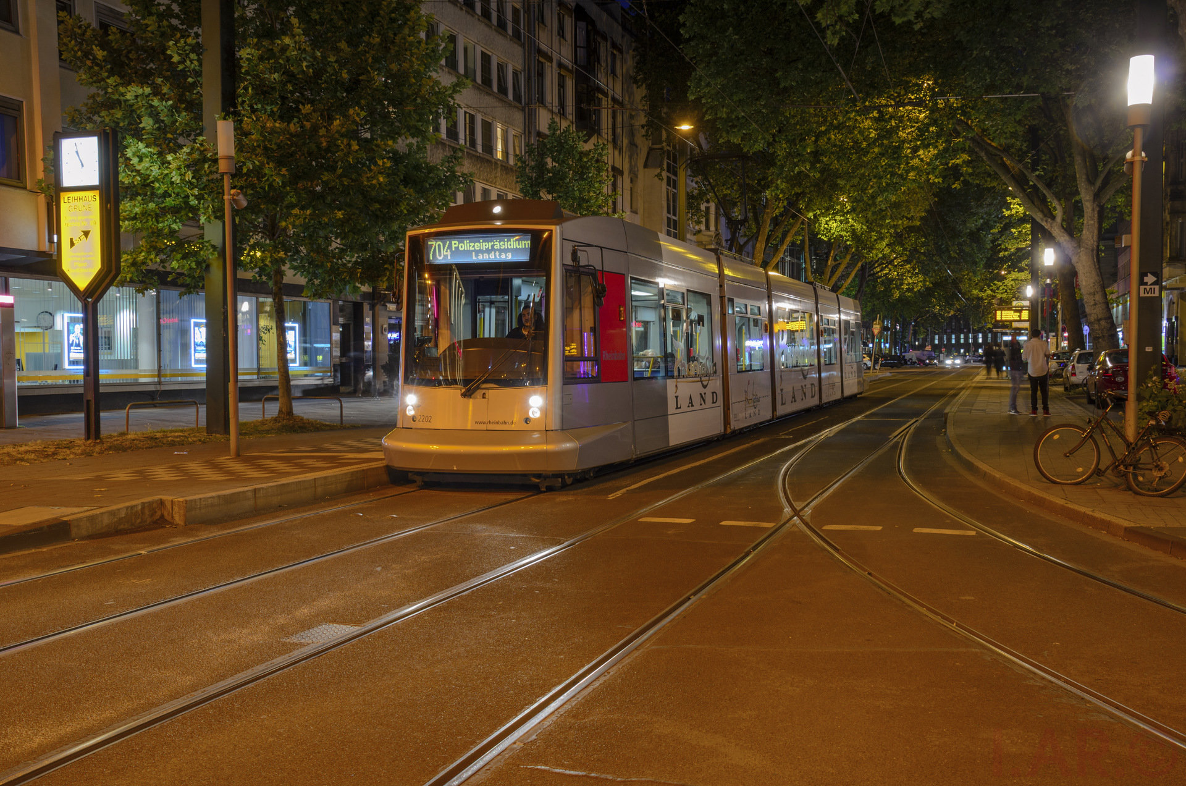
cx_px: 593
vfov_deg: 36.7
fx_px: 1184
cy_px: 393
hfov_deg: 53.2
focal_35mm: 36
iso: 200
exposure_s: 2.5
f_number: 8
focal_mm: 24
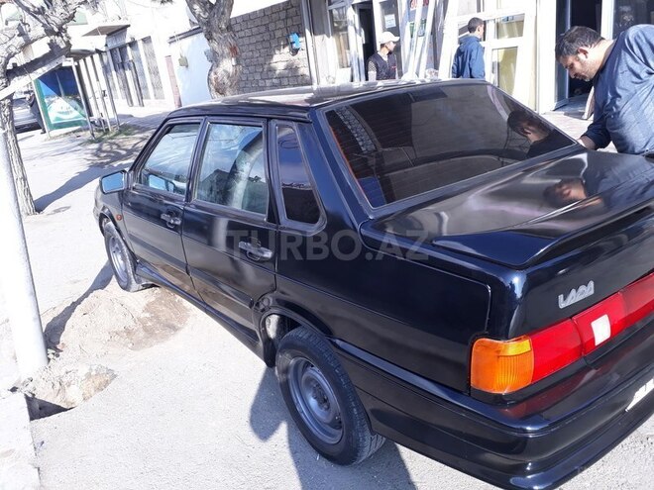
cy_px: 245
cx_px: 327
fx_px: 510
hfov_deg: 65.3
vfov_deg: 51.4
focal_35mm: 27
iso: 40
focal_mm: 3.6
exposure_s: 1/474
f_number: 1.9
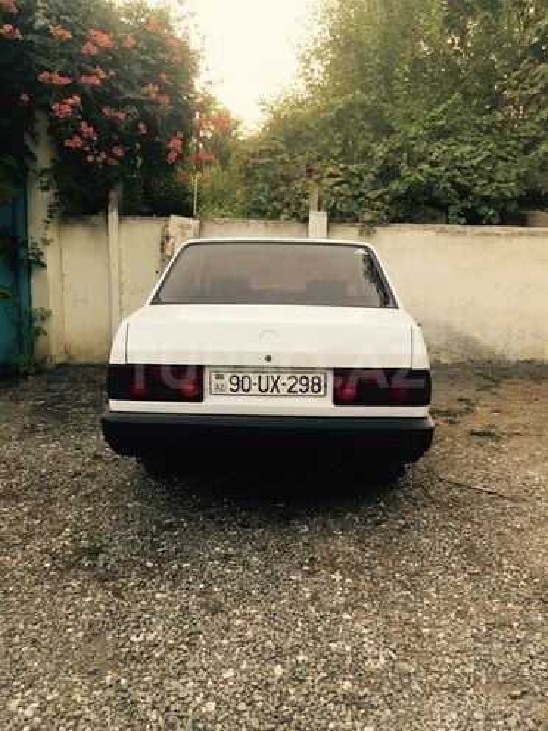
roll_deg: -0.5
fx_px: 612
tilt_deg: -9.3
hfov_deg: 48.2
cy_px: 366
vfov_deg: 61.7
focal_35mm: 29
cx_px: 274
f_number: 2.2
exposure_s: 1/100
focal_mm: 4.15
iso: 40
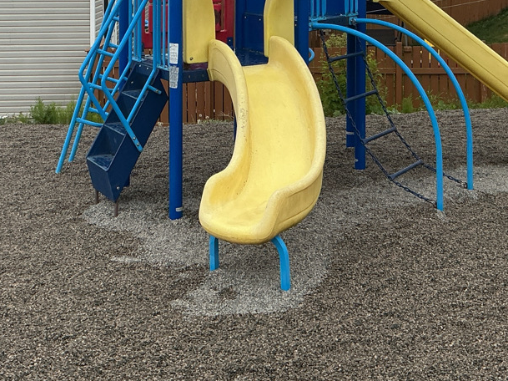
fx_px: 895
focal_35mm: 61
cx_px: 276
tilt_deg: +1.8
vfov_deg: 22.9
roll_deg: -0.6
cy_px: -13
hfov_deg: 31.7
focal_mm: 3
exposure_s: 1/1451
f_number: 1.8
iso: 25
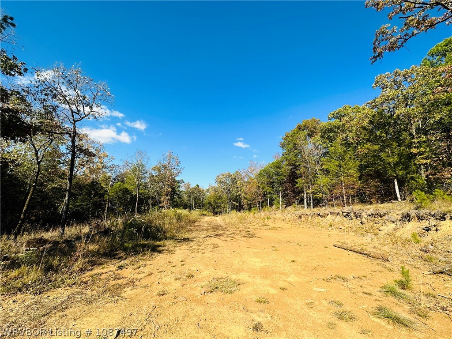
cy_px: 170
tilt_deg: +11.9
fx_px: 183
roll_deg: -3.2
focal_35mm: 14
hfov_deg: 102.1
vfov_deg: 85.7
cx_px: 226
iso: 50
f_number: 2.2
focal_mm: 2.22
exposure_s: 1/1618
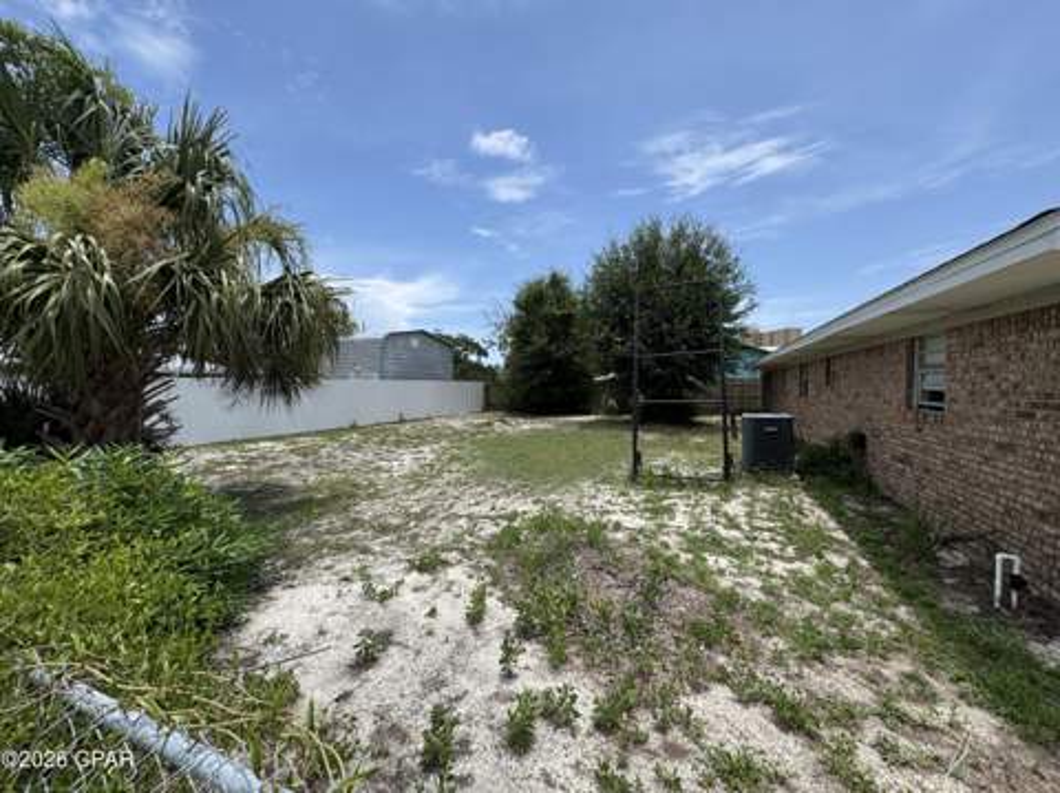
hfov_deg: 102.1
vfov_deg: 85.6
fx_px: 428
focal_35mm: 14
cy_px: 396
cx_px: 530
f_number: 2.2
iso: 50
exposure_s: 1/1927
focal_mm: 2.22
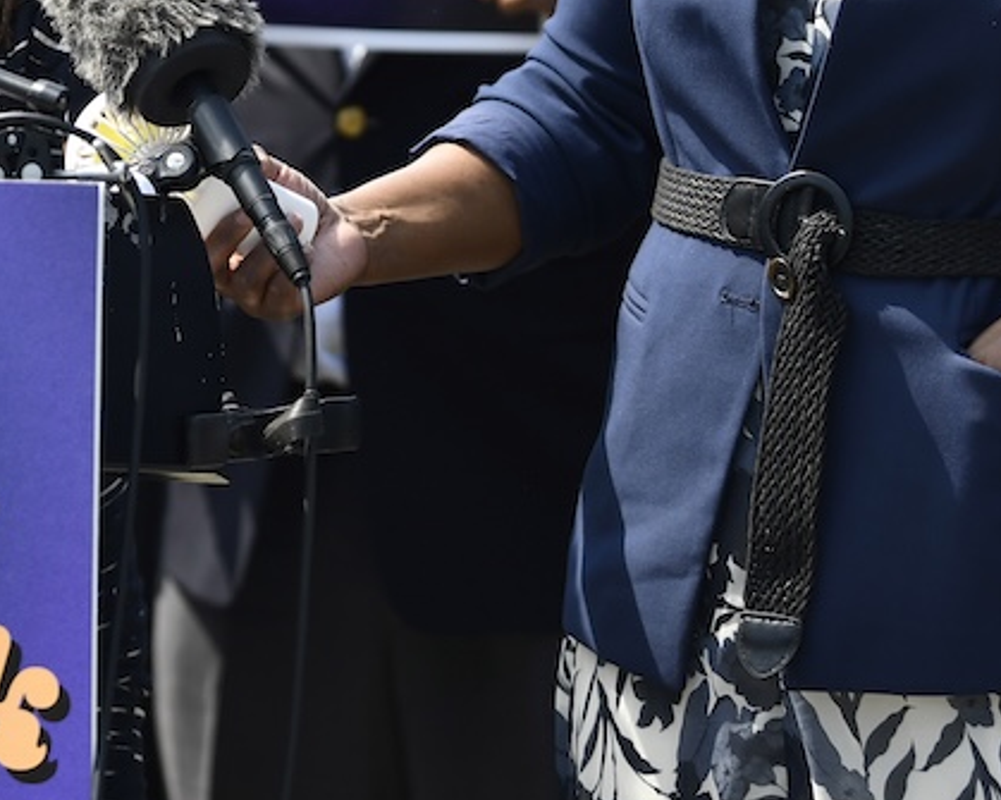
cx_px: 5
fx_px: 8767
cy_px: -105
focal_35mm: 296
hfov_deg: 6.5
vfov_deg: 5.2
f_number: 2.8
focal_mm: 92
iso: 200
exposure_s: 1/2000
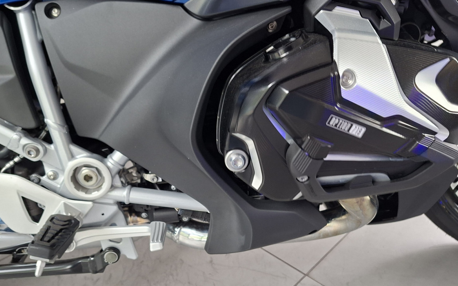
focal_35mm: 31
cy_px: 153
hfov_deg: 61.2
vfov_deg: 40.6
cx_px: 227
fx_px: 387
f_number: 1.8
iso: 250
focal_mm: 5.54
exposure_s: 1/33
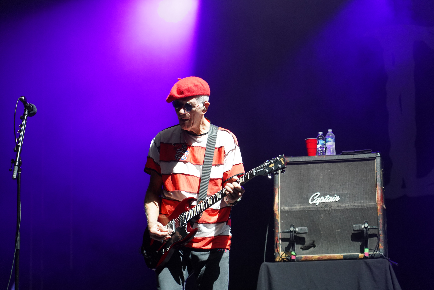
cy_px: 145
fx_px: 1266
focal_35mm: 105
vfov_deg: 13.0
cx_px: 217
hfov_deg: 19.5
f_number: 4
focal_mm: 105
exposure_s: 1/160
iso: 2500
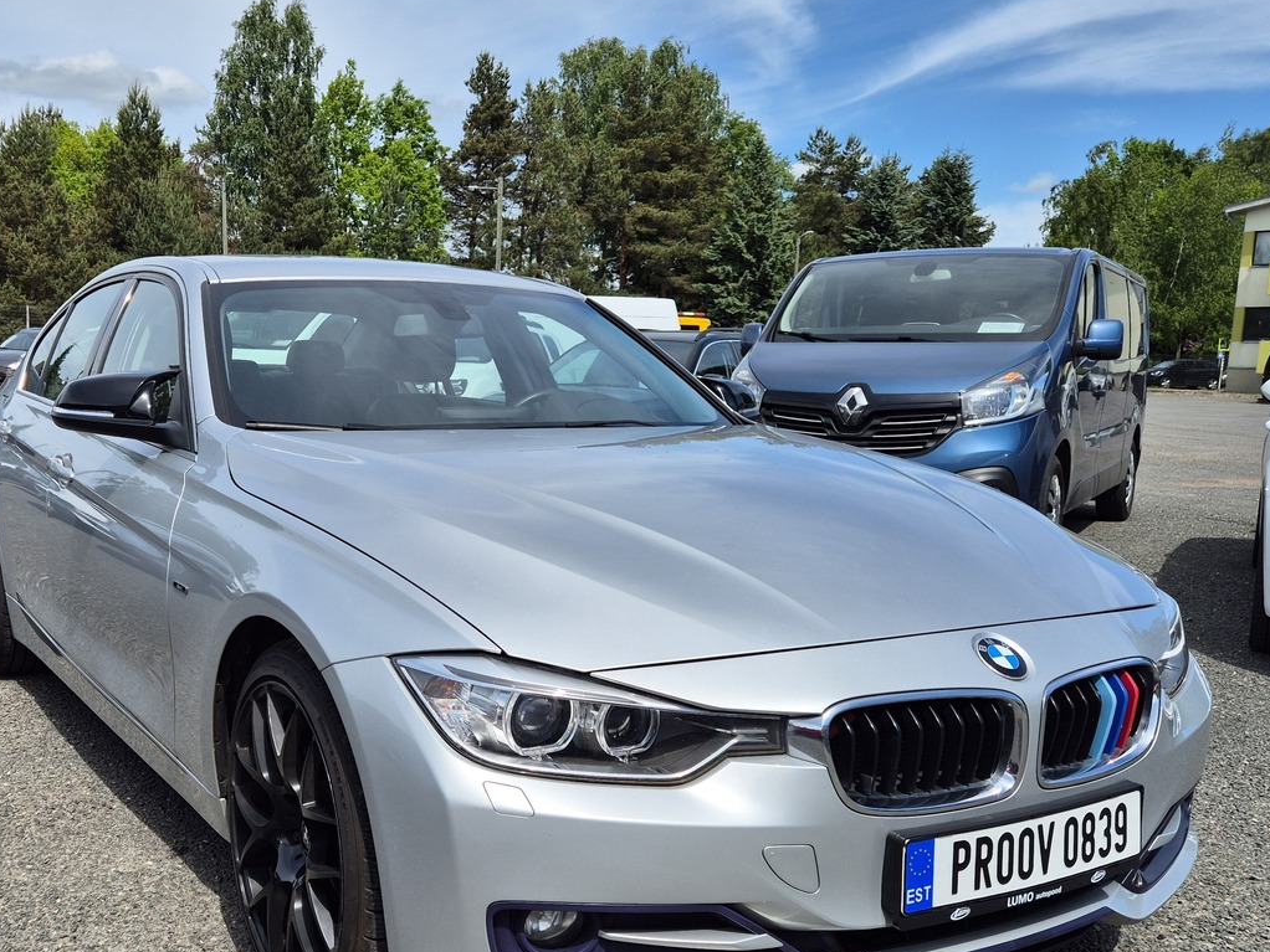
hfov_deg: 51.0
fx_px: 1321
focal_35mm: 36
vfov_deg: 39.6
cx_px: 503
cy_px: 513
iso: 25
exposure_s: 1/2048
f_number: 1.8
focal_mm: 5.4
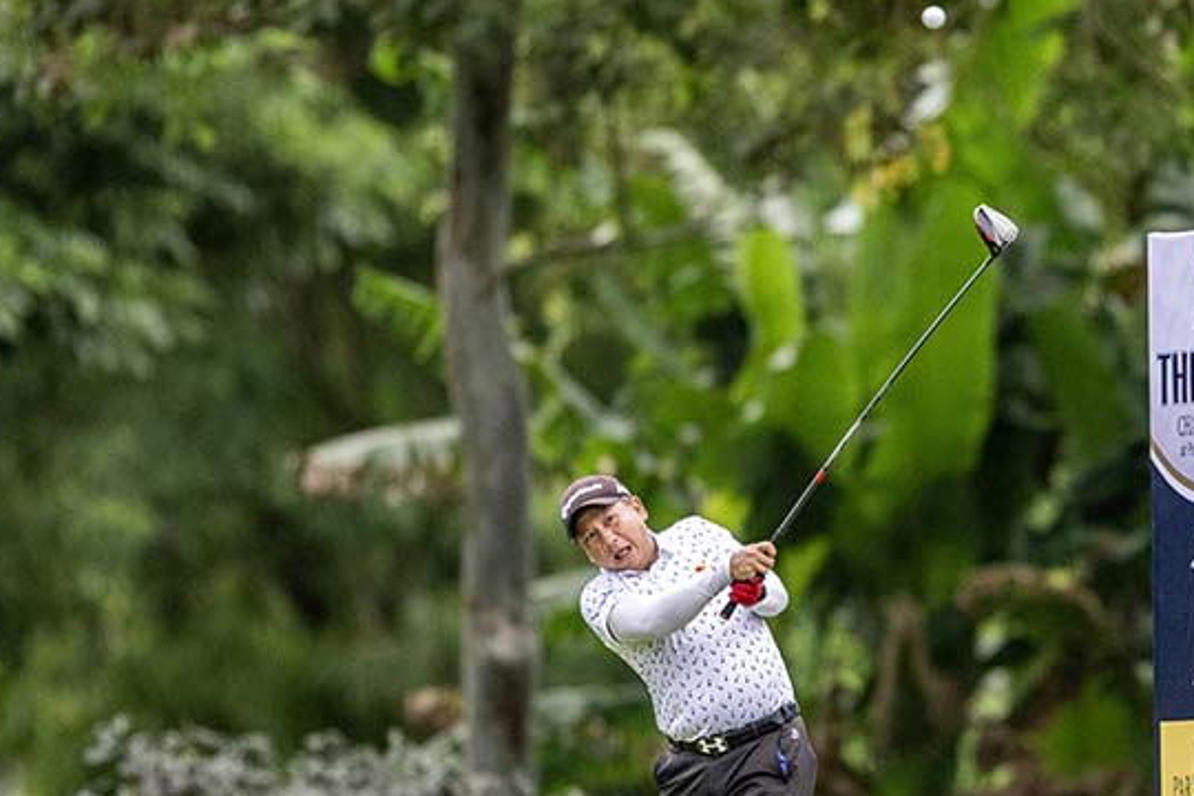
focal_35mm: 711
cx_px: 957
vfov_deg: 1.9
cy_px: 524
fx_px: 23580
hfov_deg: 2.9
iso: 1800
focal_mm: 400
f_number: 2.8
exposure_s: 1/8000
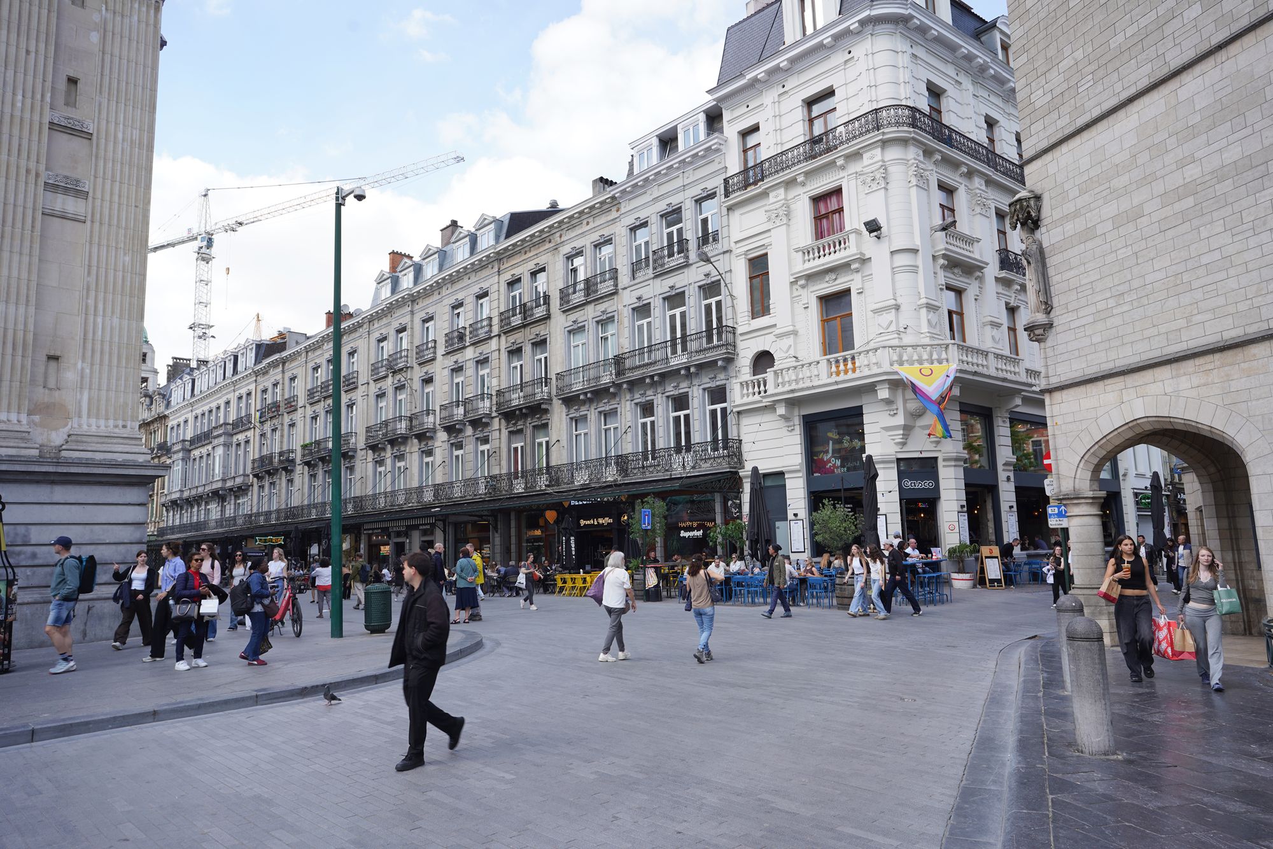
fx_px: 849
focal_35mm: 24
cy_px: 424
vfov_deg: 53.1
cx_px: 636
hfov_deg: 73.7
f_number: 9
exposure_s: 1/100
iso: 100
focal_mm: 24
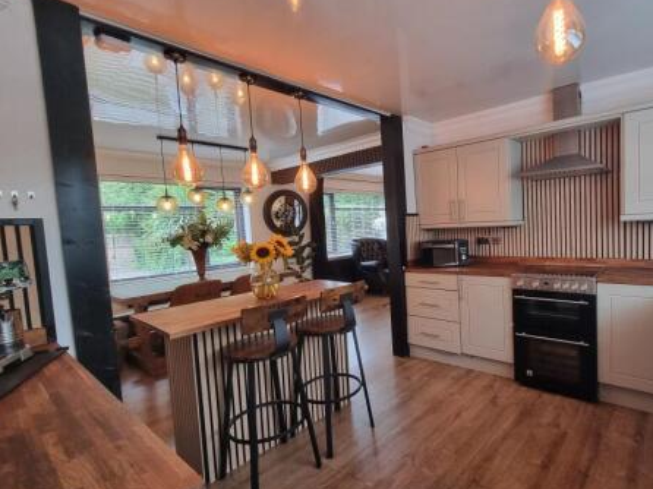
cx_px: 415
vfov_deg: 74.6
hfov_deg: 88.9
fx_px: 321
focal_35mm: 17
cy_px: 254
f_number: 2.2
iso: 160
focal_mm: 2.2
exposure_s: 1/50
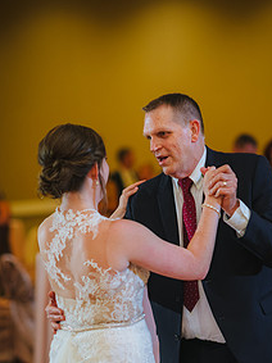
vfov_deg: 15.1
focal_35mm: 130
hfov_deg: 11.4
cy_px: 282
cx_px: 171
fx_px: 1363
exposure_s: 1/80
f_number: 2
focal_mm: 85
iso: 800
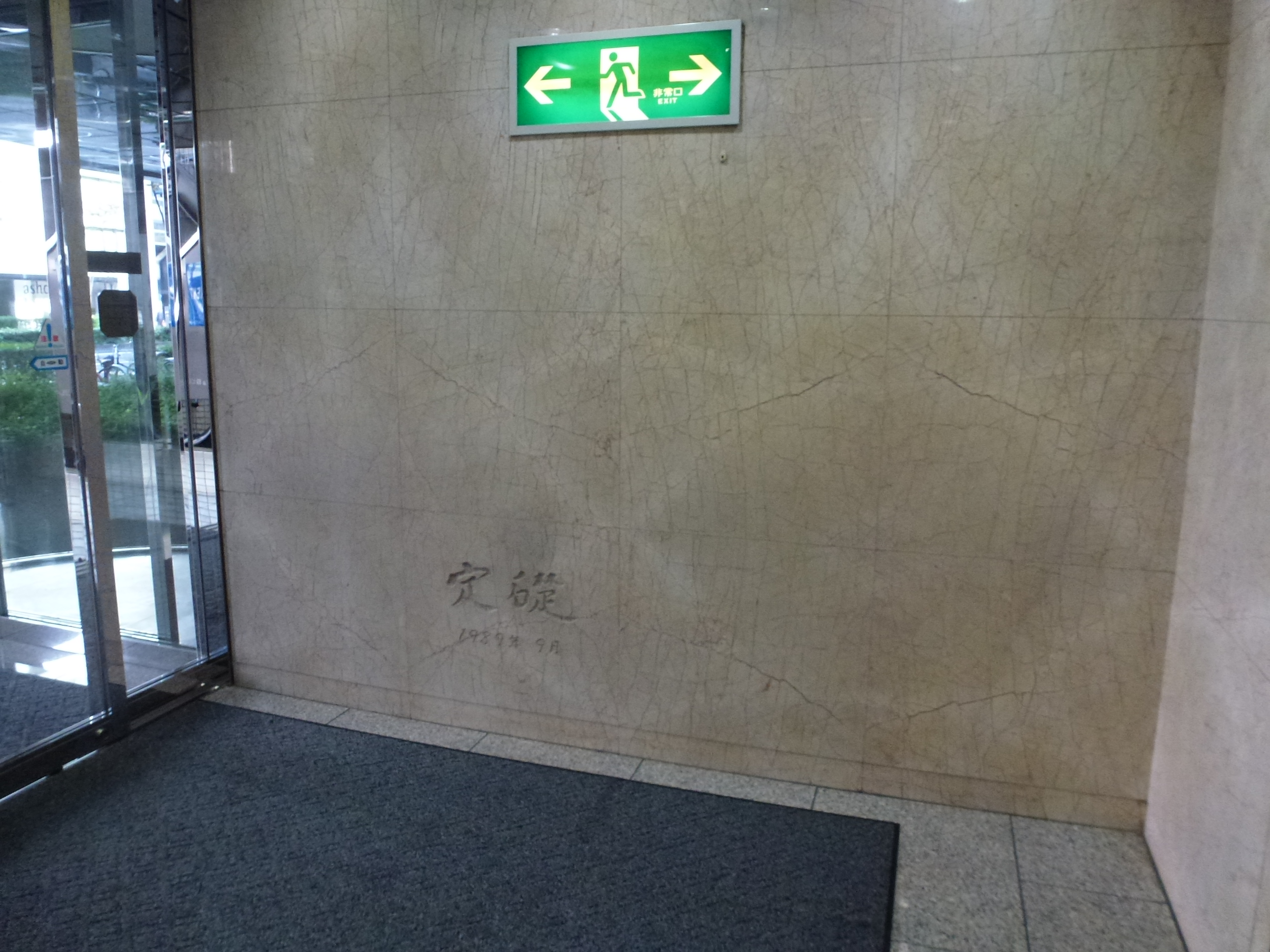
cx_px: 635
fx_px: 881
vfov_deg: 56.8
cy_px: 476
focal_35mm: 24
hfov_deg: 71.6
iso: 400
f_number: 3.3
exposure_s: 1/40
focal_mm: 4.3
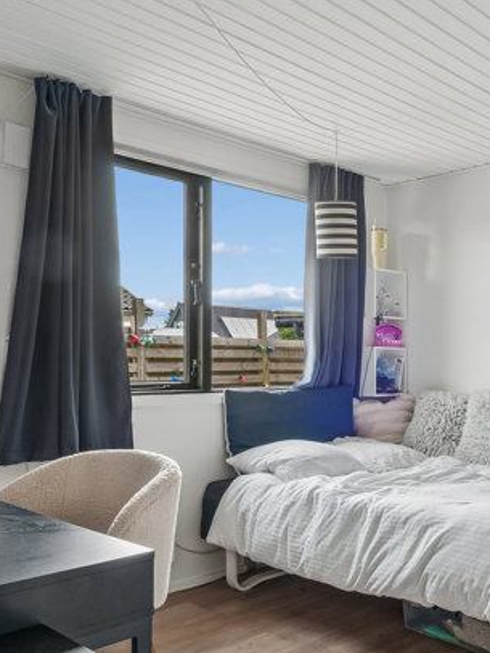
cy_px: 347
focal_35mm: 34
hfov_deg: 39.9
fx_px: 642
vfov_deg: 53.9
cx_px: 402
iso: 400
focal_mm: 12
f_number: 10
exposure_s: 1/8
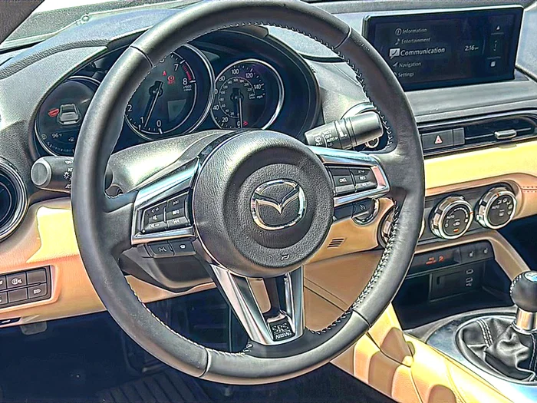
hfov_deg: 41.2
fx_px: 714
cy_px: 202
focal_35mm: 46
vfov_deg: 31.5
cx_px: 268
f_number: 1.78
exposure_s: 1/937
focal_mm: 6.86
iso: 80
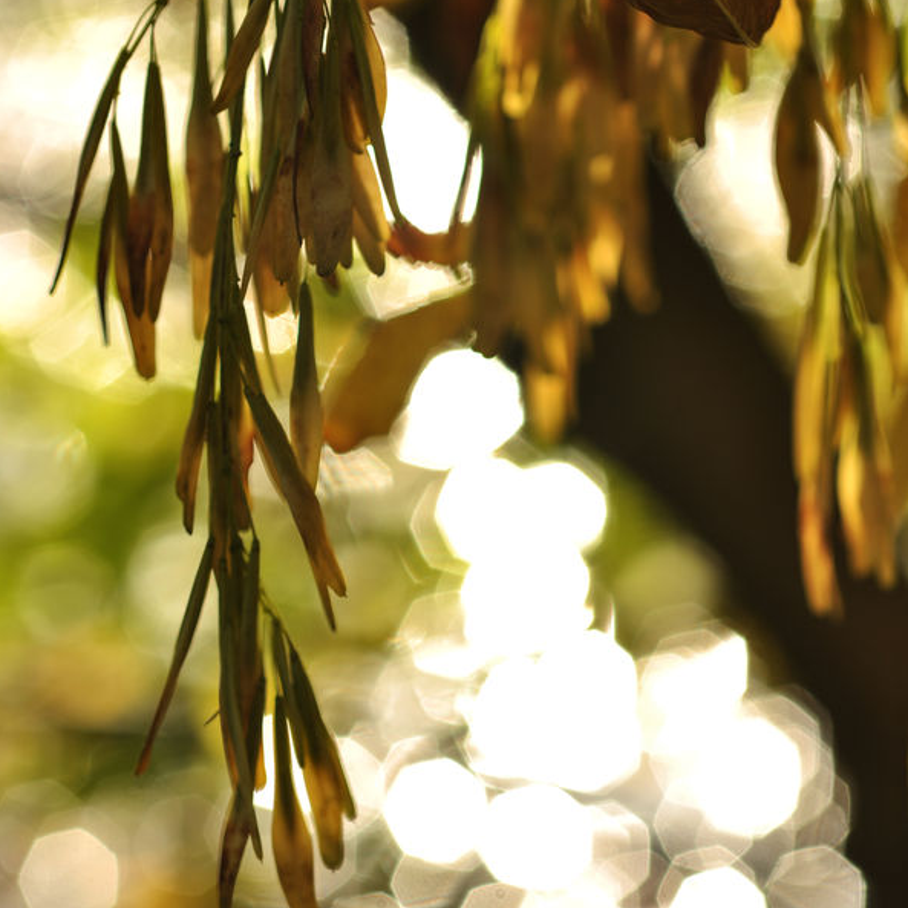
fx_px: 3442
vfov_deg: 15.0
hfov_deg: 15.0
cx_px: 452
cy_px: 361
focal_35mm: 116
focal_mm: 60
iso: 100
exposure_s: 1/400
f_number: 5.6
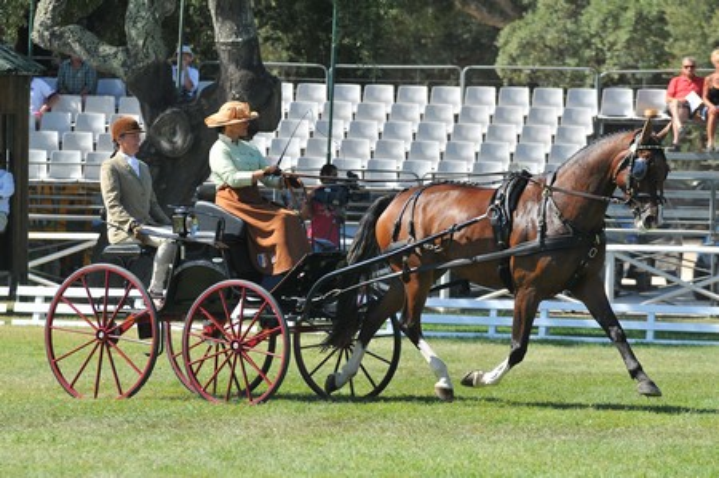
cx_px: 360
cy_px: 239
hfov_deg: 8.3
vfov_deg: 5.5
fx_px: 4938
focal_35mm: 248
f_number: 5
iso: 250
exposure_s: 1/640
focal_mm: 165
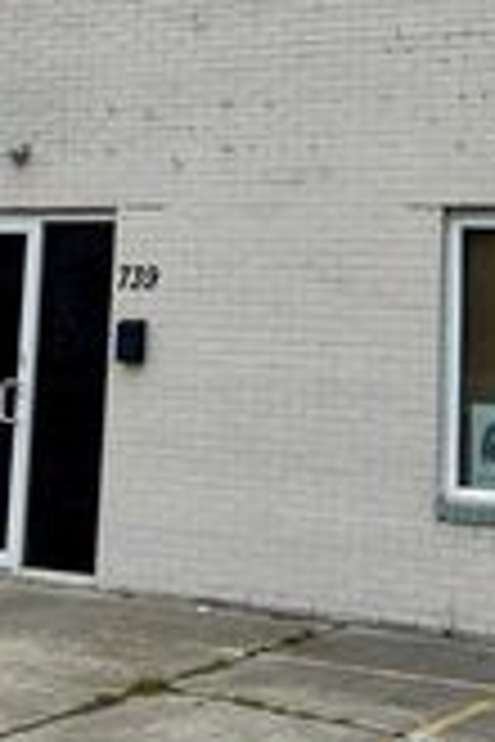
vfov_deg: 24.1
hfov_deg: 16.6
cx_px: 351
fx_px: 1691
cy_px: 70
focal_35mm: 82
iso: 50
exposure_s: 1/2841
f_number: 1.5
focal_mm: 5.7
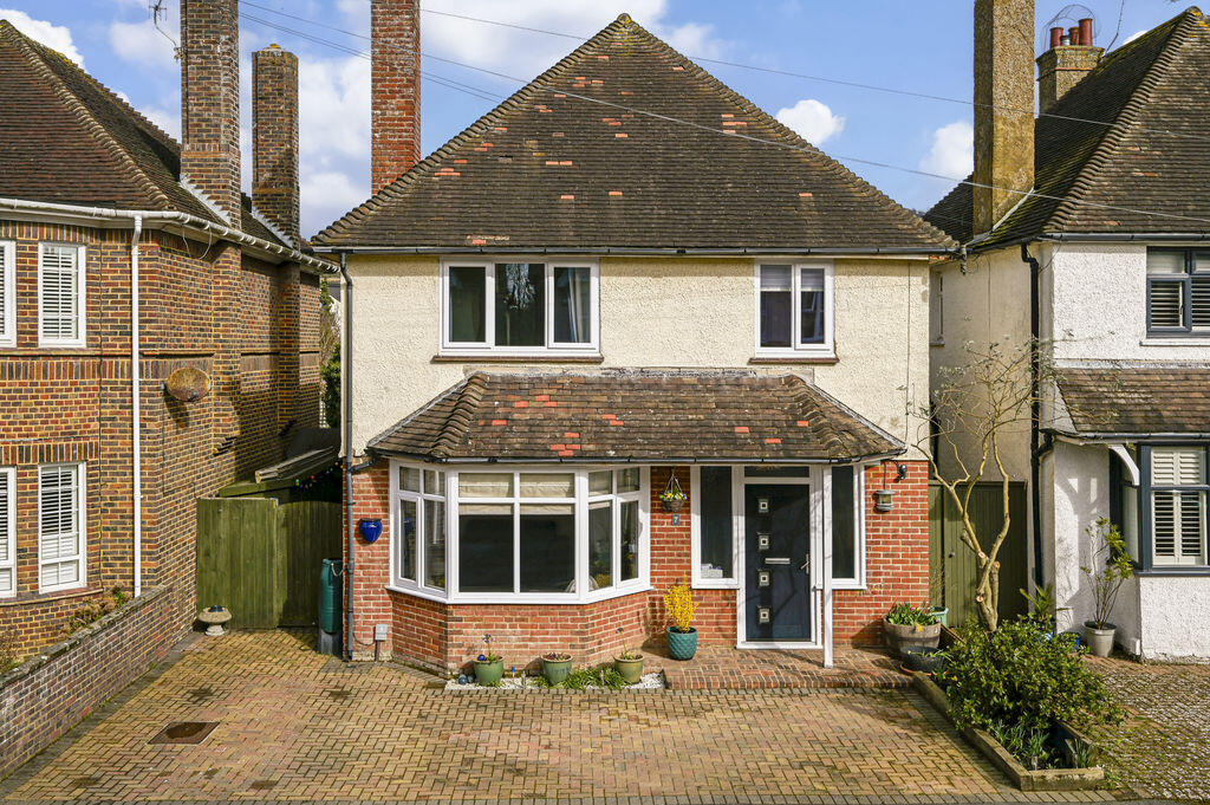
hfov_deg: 62.0
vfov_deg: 43.5
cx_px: 605
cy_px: 402
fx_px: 1007
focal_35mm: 30
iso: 100
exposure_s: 1/800
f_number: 8
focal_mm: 30
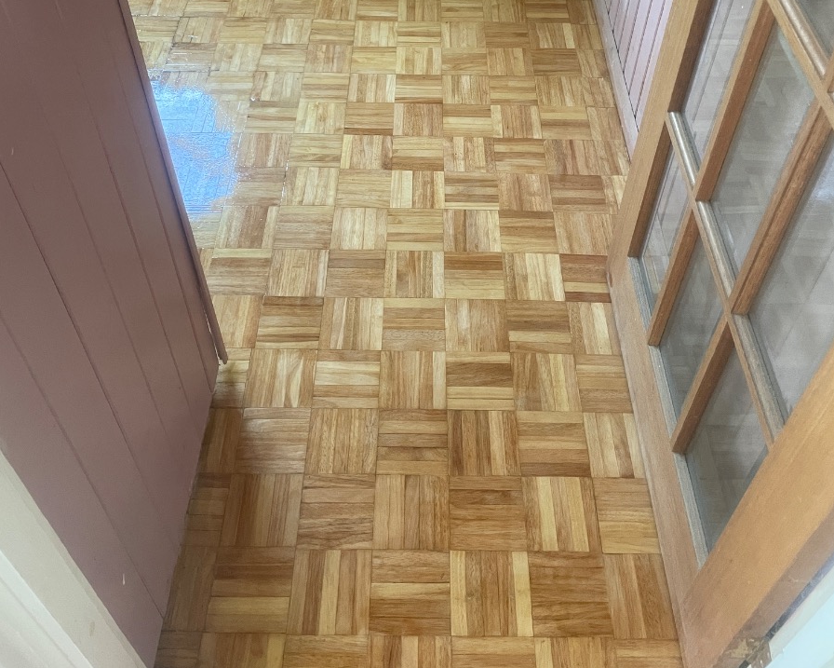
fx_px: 839
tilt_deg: -44.3
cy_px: 162
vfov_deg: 42.0
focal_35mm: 34
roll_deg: -1.4
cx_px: 418
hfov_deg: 52.8
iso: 160
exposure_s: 1/60
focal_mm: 4.2
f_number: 1.6
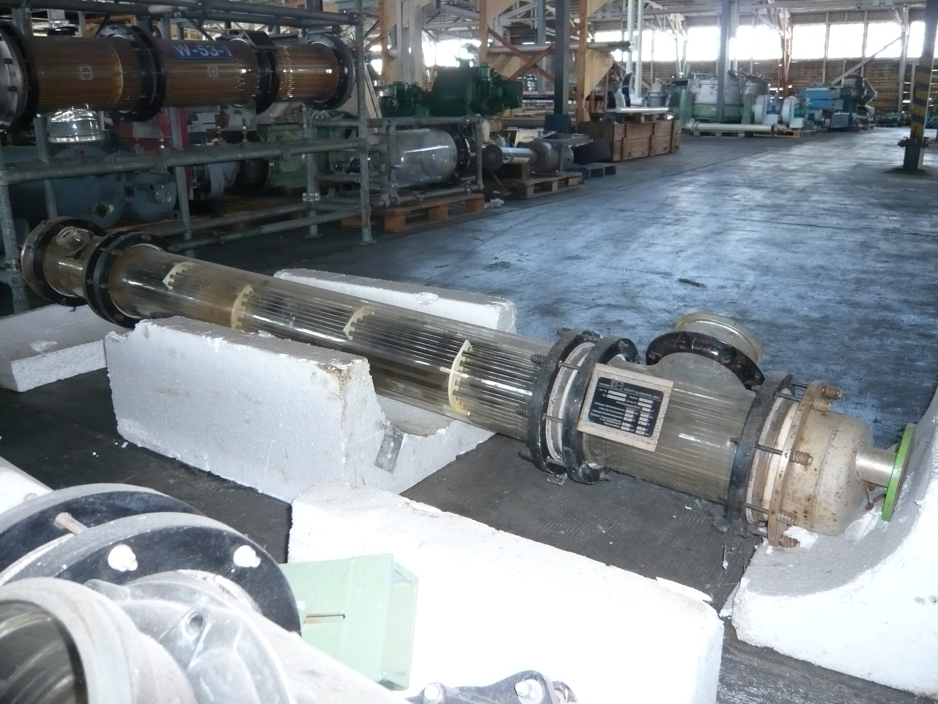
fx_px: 759
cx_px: 469
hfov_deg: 63.4
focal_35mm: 28
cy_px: 352
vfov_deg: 49.7
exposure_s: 1/30
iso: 250
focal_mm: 4.6
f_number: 2.8
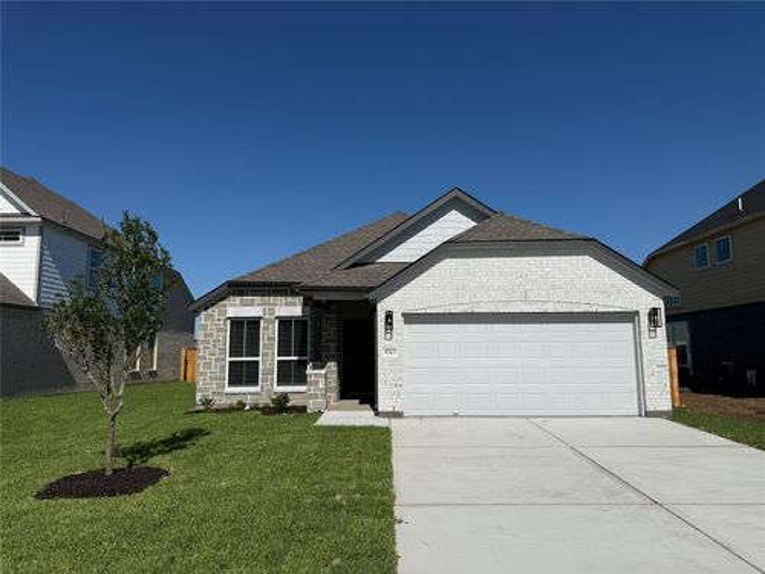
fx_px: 530
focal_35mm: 24
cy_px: 287
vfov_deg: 56.8
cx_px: 382
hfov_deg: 71.6
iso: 80
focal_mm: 6.76
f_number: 1.78
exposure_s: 1/11905
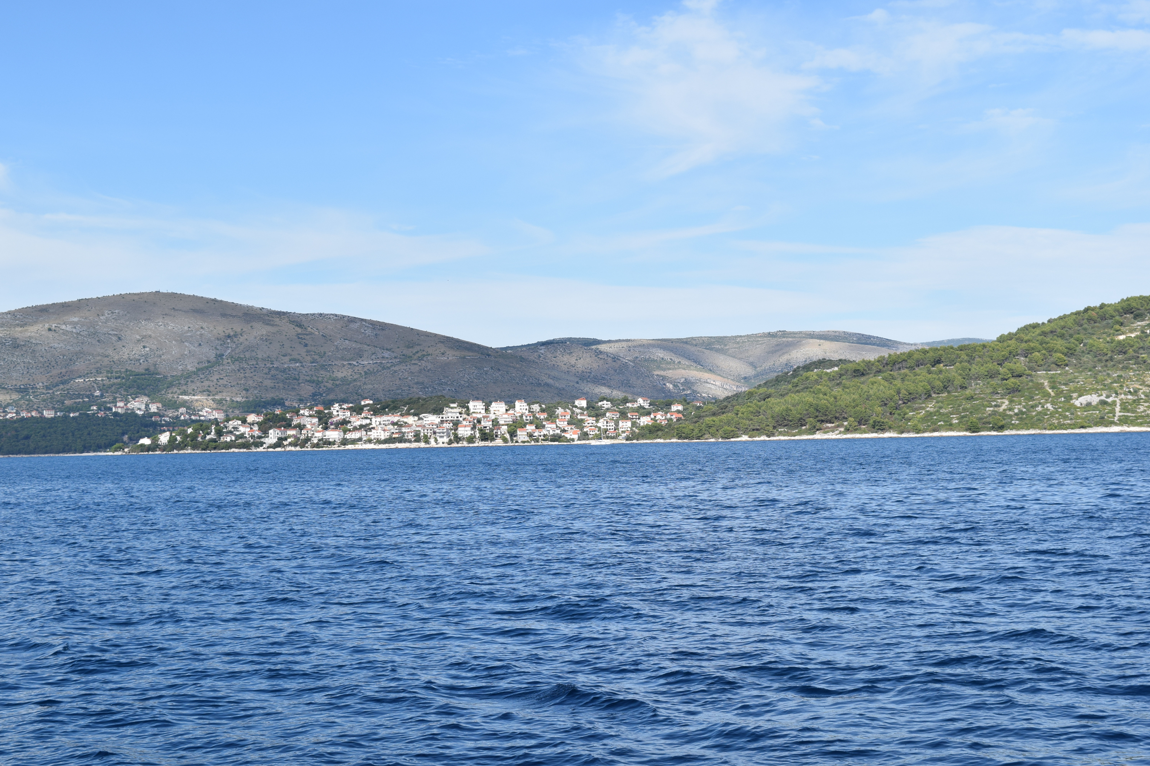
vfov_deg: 22.6
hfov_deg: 33.4
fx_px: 1917
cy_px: 383
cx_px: 575
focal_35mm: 60
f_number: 11
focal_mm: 40
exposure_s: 1/500
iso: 250
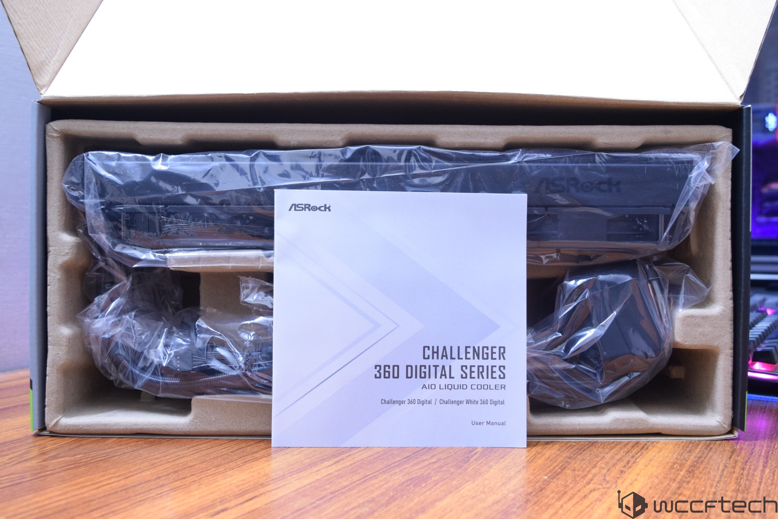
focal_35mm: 39
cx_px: 389
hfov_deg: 49.6
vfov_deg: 34.2
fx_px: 843
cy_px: 260
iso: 1600
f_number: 6.3
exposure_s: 1/8
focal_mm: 26
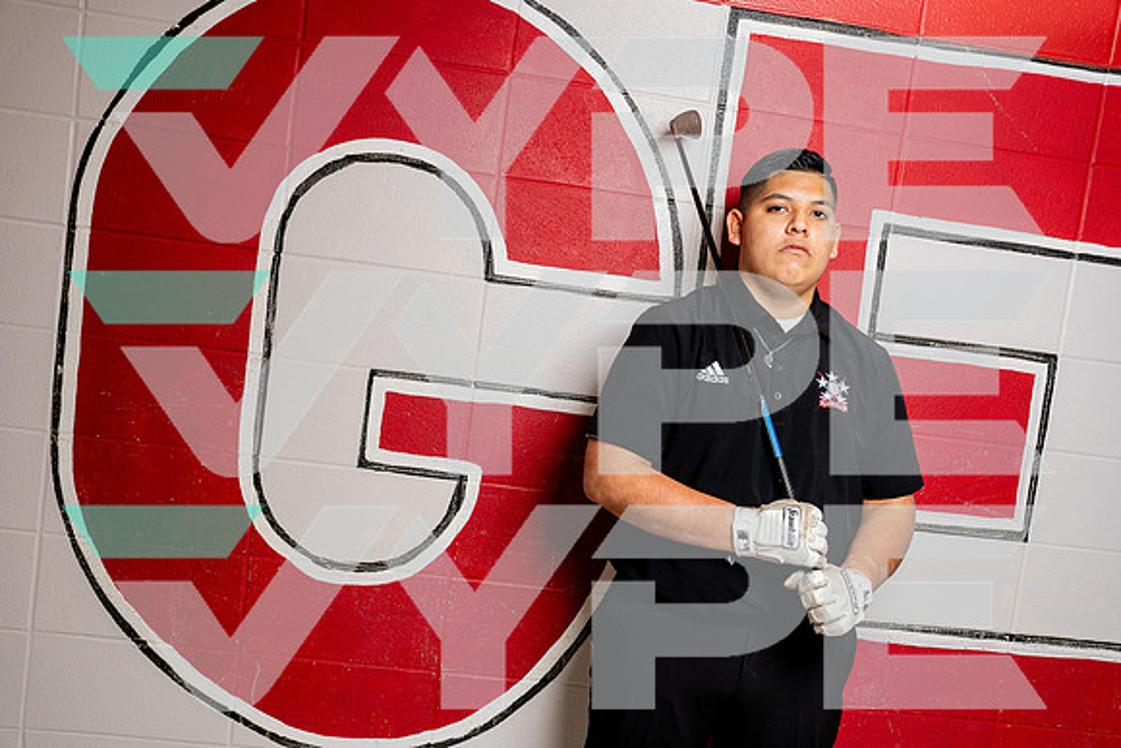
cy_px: 374
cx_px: 560
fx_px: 997
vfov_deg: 41.1
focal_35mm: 32
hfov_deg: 58.7
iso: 250
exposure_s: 1/200
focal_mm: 32
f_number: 5.6
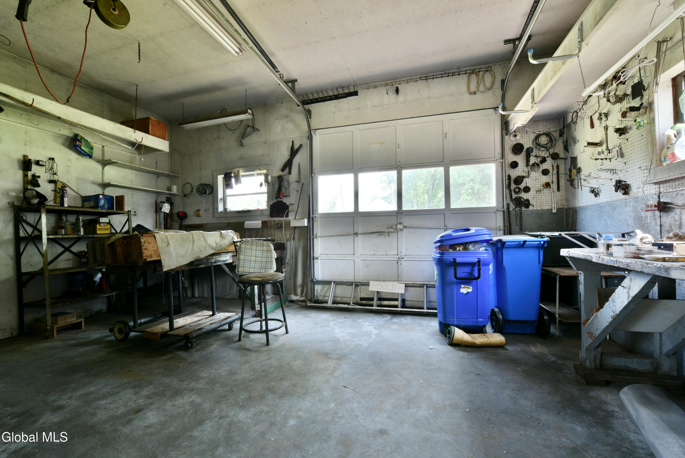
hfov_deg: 104.2
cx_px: 342
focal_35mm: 14
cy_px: 229
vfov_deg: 81.3
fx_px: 266
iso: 800
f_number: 11
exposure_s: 1/13
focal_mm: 14
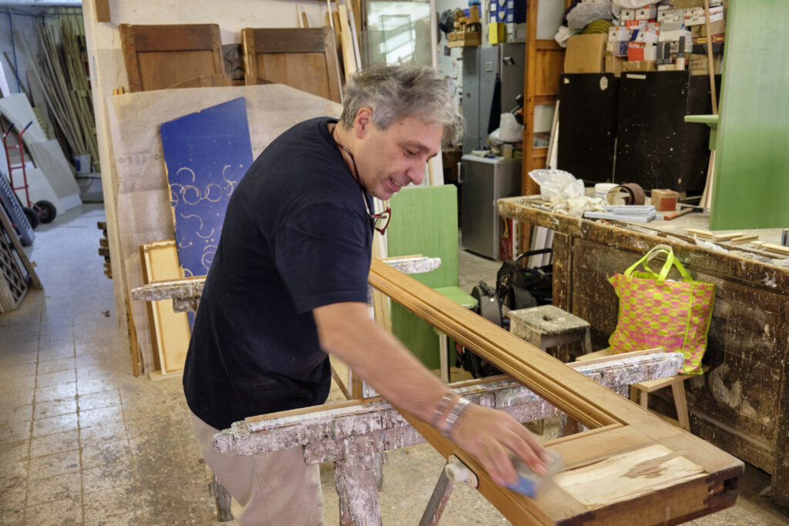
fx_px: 701
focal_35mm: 32
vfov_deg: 41.1
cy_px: 263
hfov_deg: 58.7
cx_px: 394
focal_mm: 21.4
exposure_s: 1/60
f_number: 4
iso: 1600
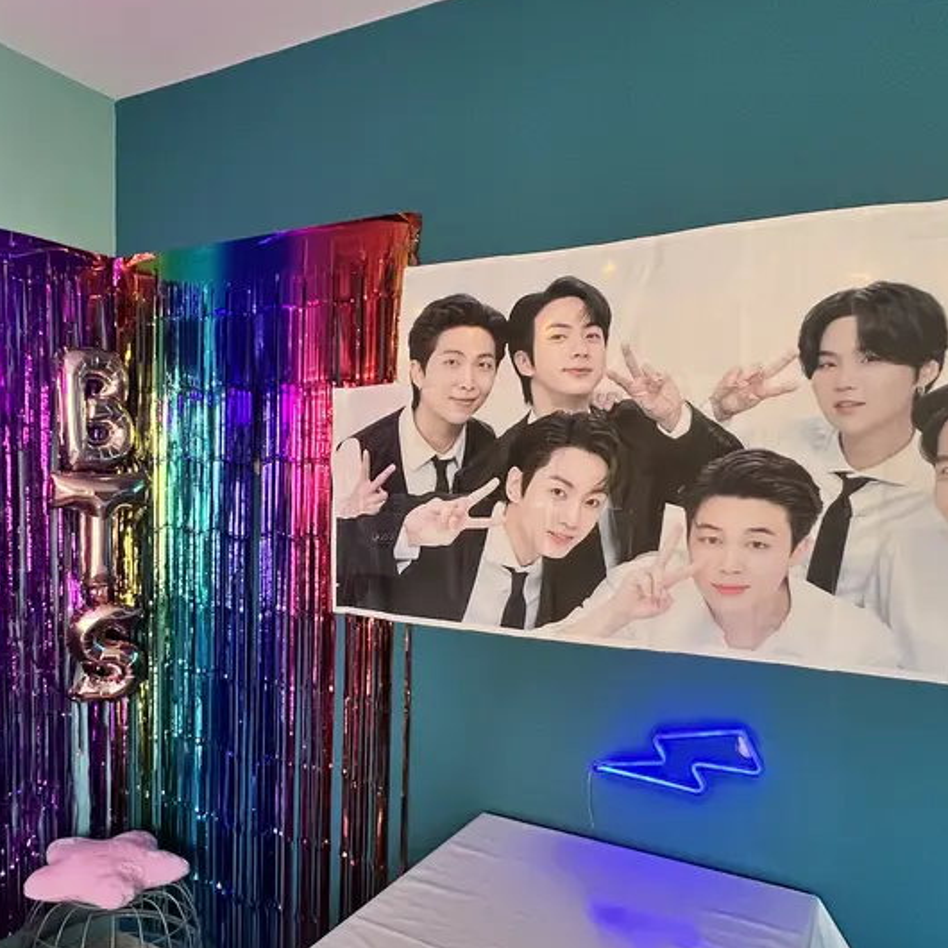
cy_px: 554
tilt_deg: -4.8
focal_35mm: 26
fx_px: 806
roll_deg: -1.1
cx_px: 336
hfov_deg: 59.9
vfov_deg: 60.6
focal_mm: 1.57
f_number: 1.8
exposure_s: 1/99
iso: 250
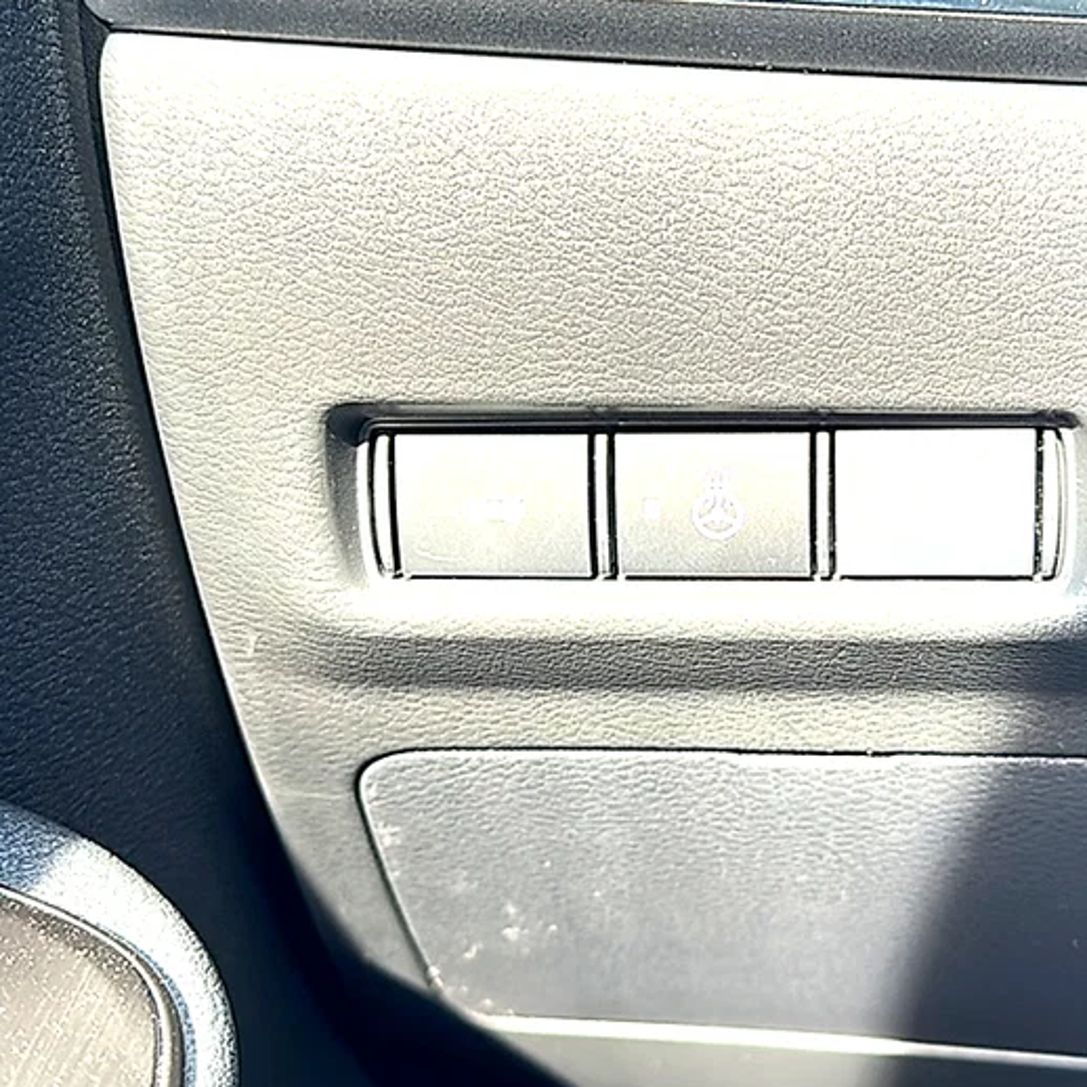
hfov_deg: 34.4
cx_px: 718
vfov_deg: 34.7
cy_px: 542
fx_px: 1741
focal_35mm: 49
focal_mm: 6.86
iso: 50
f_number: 1.78
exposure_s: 1/79
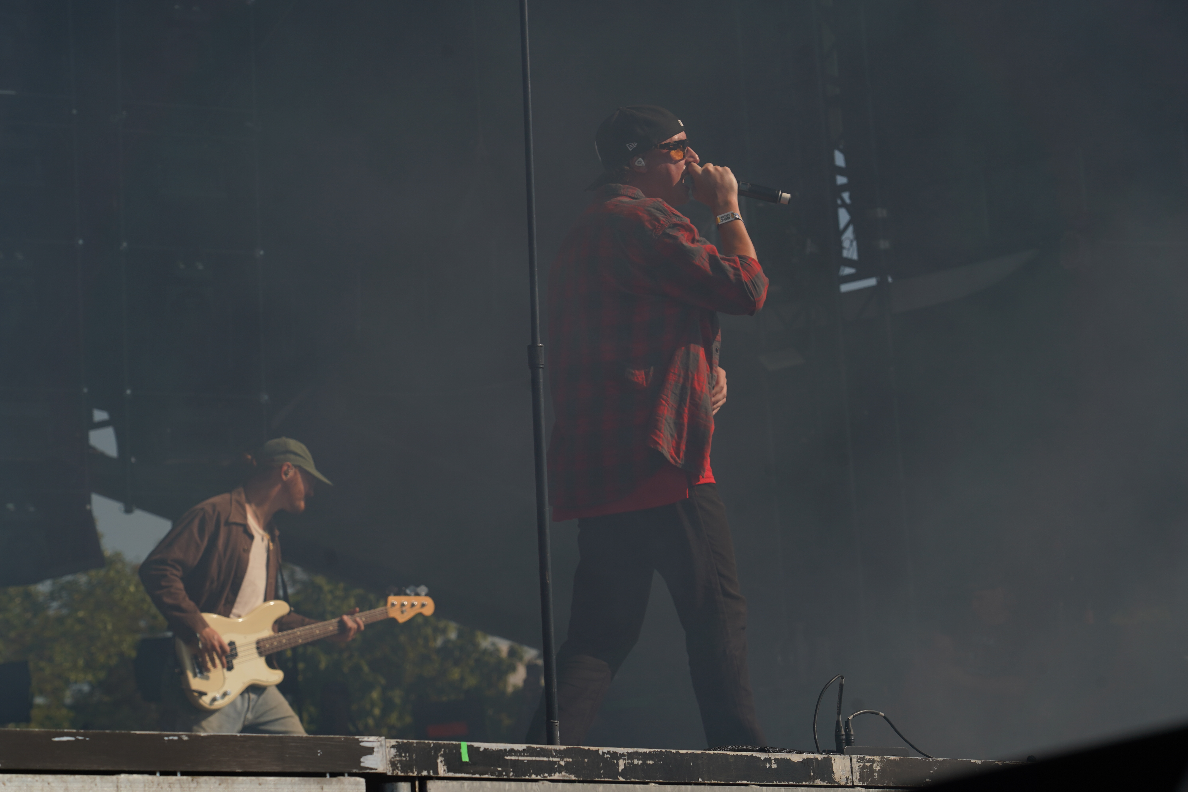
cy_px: 396
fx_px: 3465
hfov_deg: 19.5
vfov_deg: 13.0
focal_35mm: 105
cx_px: 594
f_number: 8
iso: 100
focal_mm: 105
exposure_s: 1/800
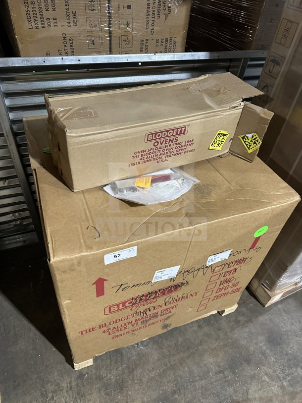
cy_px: 202
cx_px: 151
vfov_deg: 71.6
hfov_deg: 56.8
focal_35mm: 24
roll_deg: -4.6
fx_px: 279
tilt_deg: -41.4
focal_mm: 6.86
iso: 500
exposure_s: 1/60
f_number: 1.78
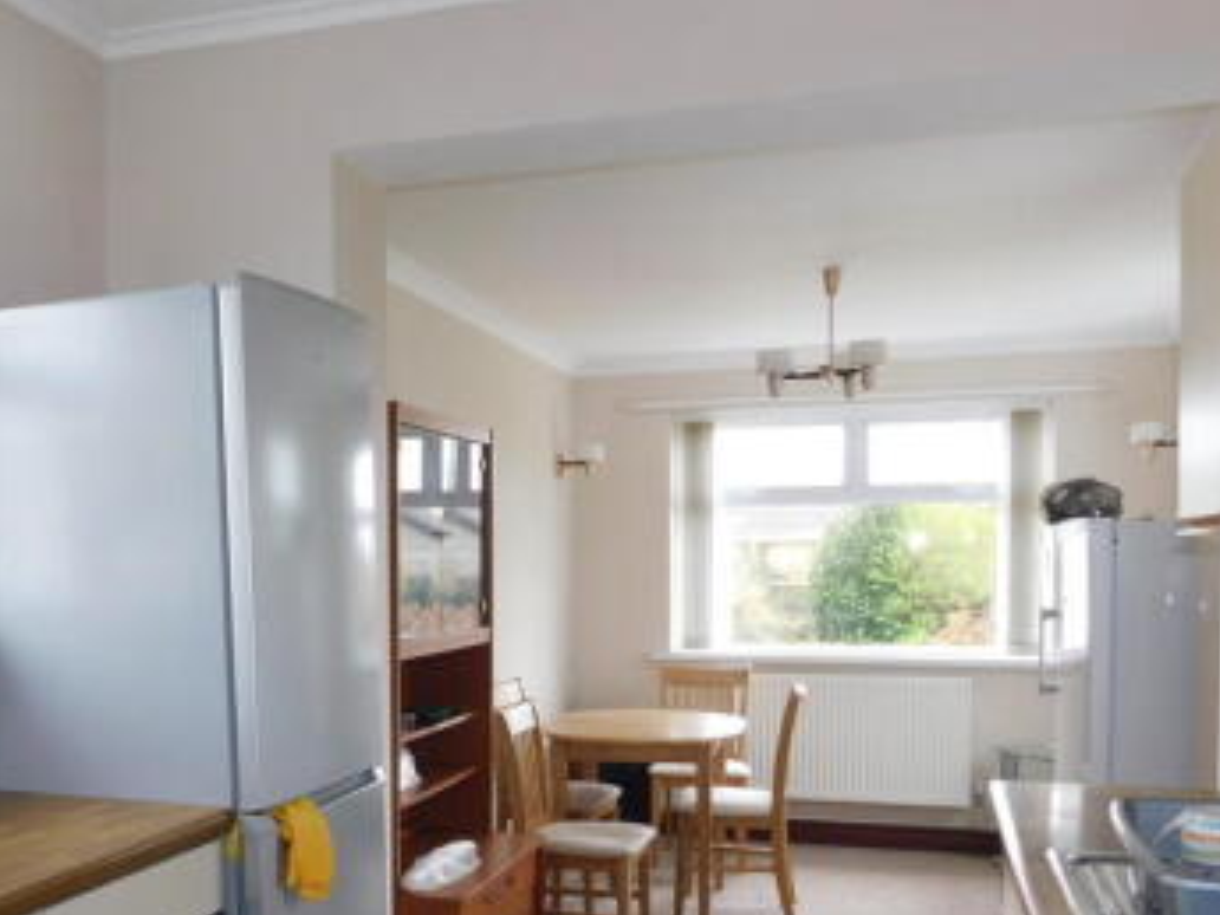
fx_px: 1375
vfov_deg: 36.3
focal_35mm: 39
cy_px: 630
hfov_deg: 47.0
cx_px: 399
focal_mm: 4
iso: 125
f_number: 3
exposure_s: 1/60
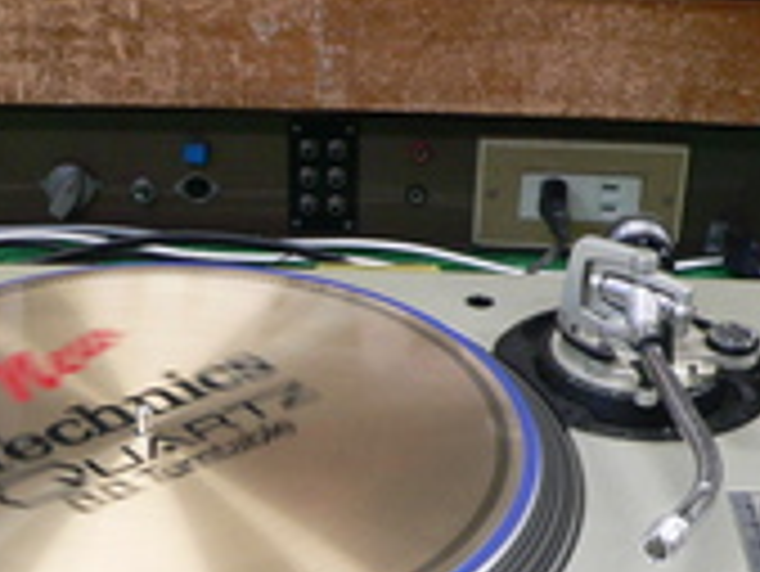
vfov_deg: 17.7
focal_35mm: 81
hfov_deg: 24.0
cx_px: 252
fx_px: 1780
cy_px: 592
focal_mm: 6
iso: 200
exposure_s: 1/25
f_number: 2.8
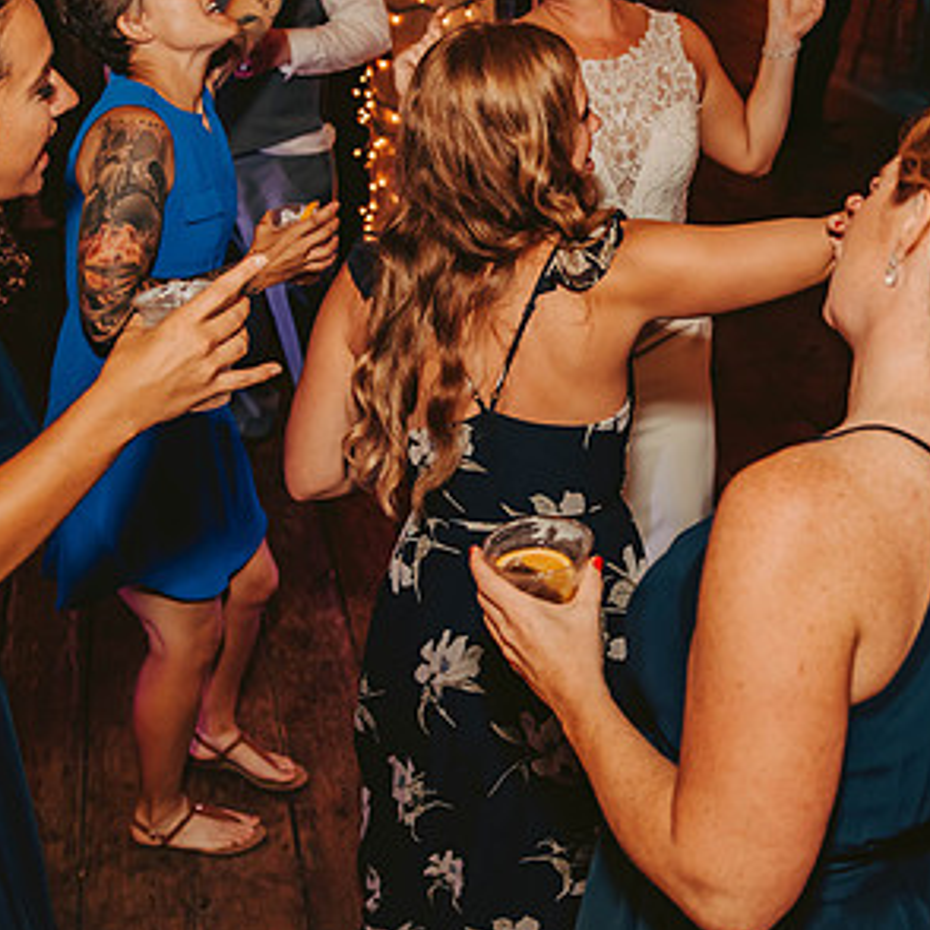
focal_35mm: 47
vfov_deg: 35.9
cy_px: 372
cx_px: 652
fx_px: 1429
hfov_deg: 35.5
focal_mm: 28
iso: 1250
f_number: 2.8
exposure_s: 1/125
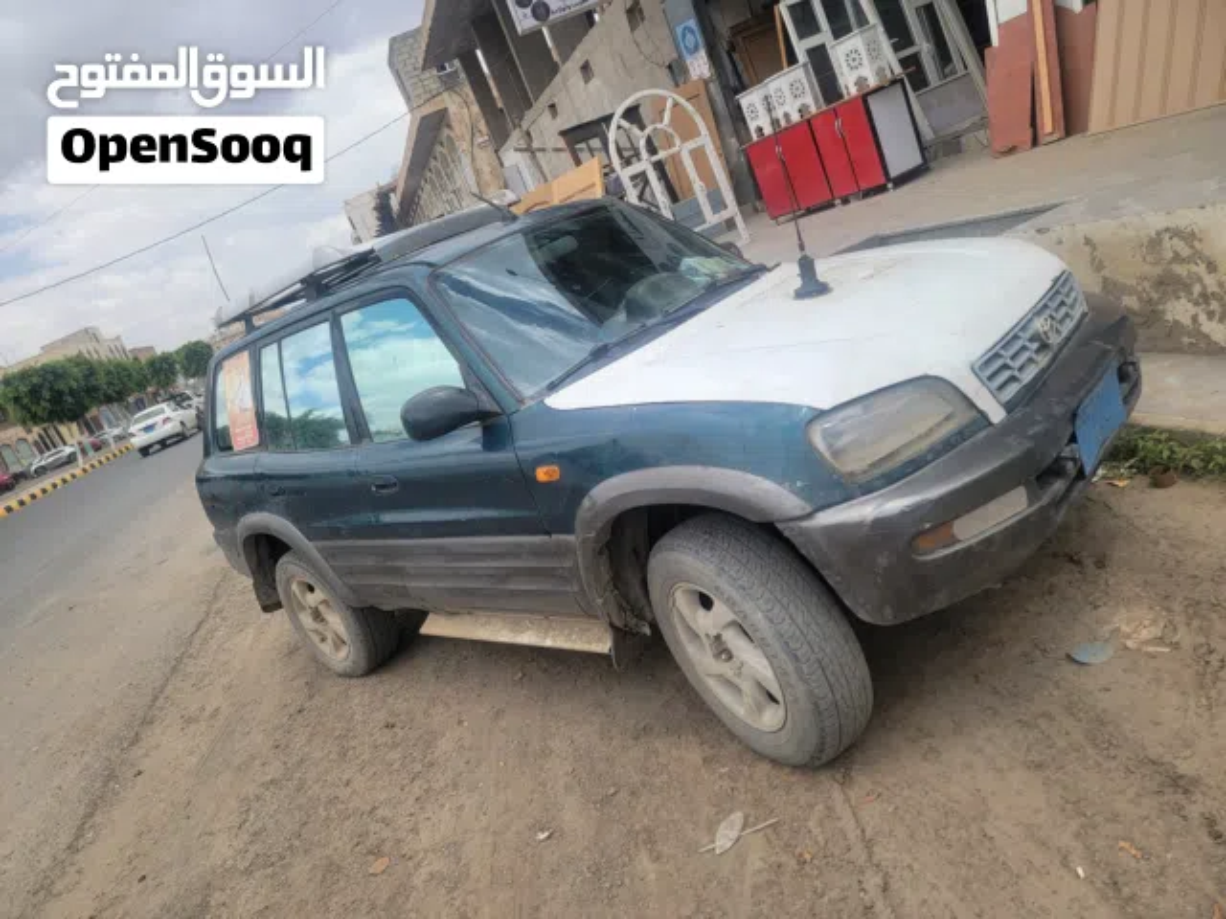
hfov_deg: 71.6
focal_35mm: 24
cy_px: 460
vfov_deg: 56.8
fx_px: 850
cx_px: 613
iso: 16
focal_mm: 6.7
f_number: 1.8
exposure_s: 1/692
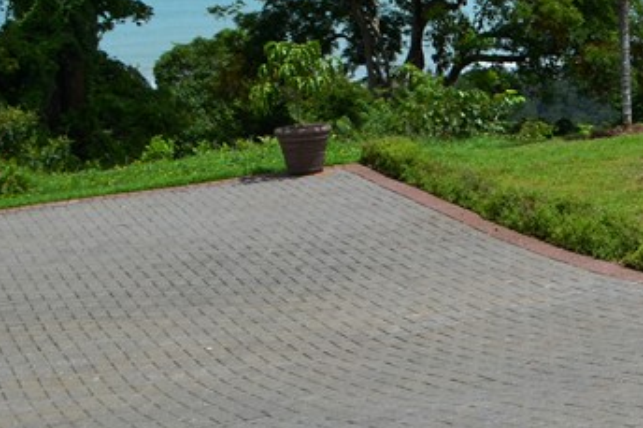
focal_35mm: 101
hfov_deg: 17.4
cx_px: 1064
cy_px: -78
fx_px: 1803
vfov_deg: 13.2
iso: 100
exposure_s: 1/320
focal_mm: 20
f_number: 9
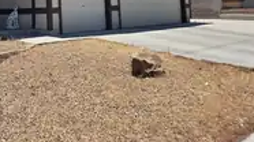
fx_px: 363
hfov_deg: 36.8
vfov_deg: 21.0
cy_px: -16
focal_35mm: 54
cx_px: 41
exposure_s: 1/6412
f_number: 1.8
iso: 80
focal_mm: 5.4
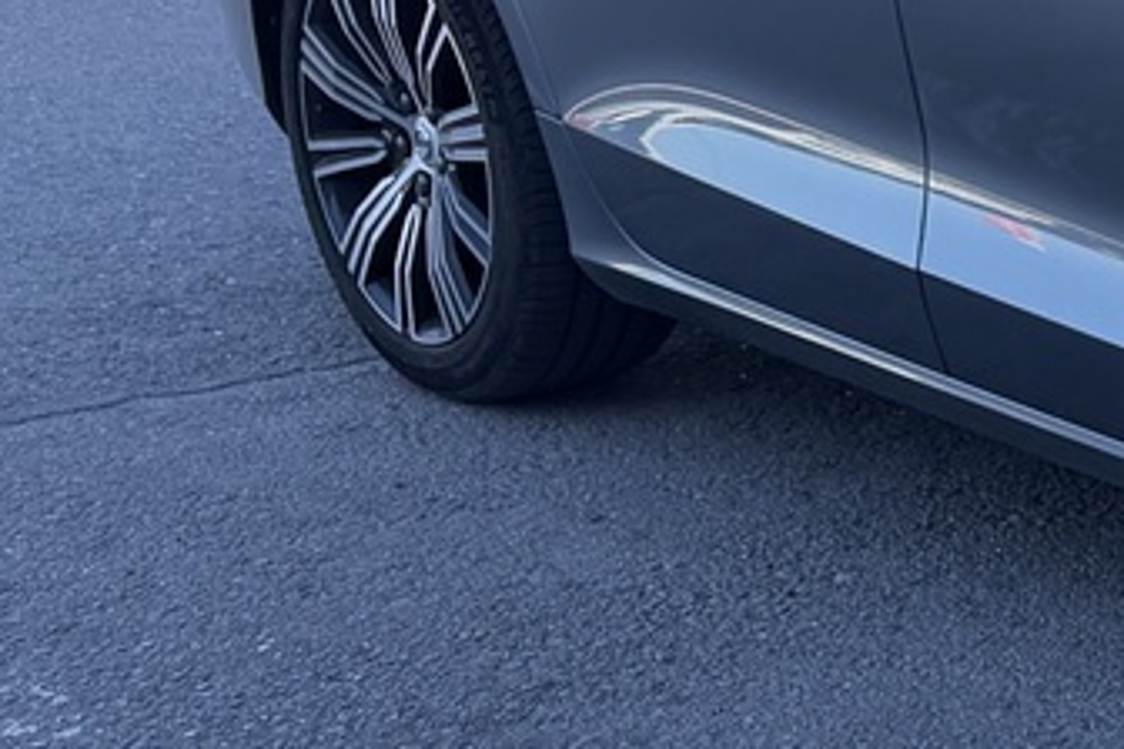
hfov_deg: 15.8
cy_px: 348
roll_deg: -1.7
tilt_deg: -15.6
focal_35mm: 107
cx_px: 2124
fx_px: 3341
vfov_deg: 12.8
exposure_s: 1/1032
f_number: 1.78
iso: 100
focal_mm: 6.76
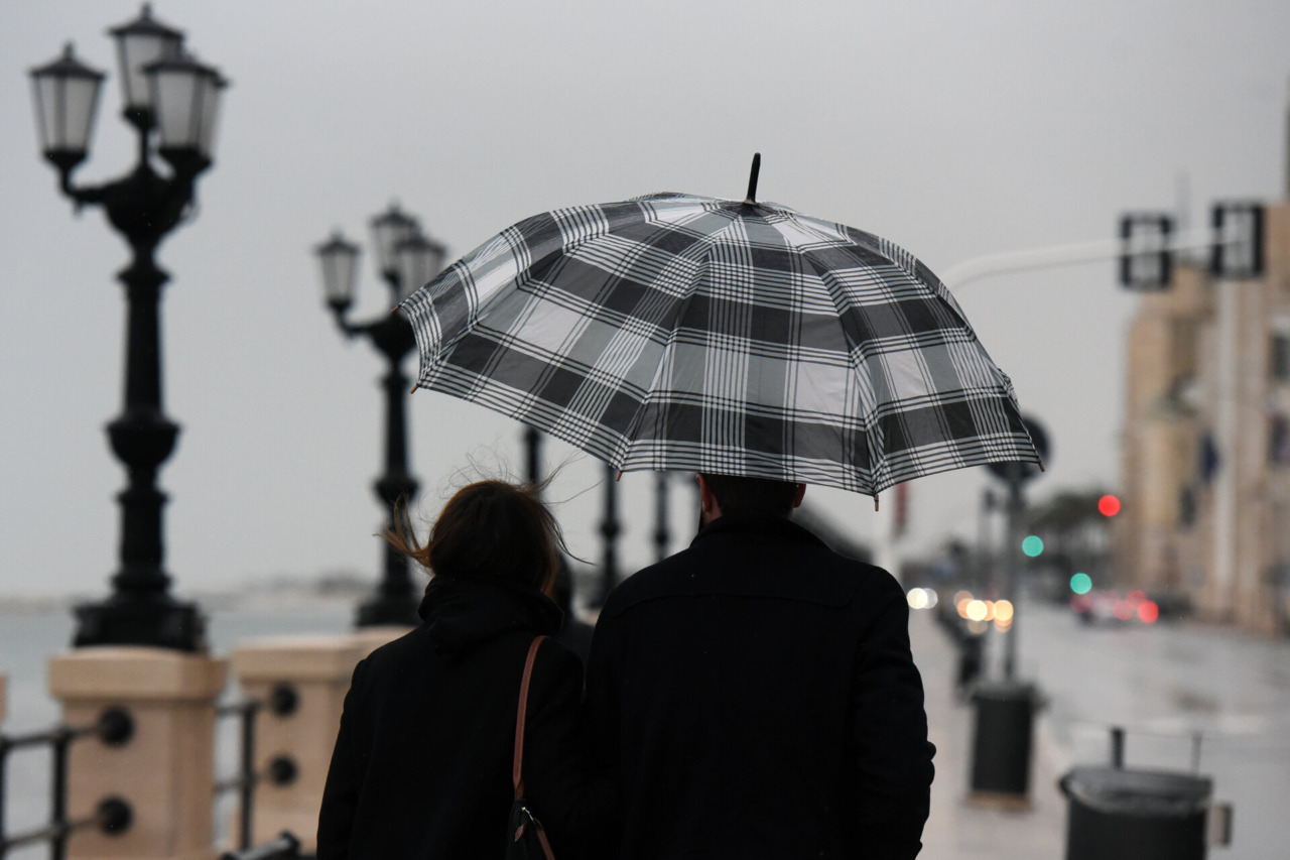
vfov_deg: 8.9
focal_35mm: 155
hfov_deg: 13.3
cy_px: 430
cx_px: 645
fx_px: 5553
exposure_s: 1/4000
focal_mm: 155
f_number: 5
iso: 3200
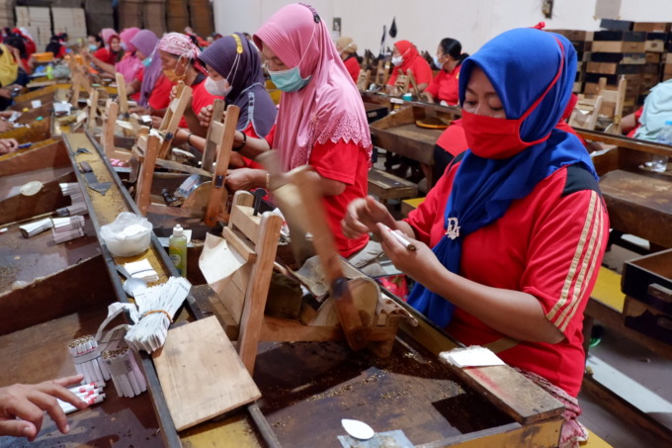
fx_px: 560
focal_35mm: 30
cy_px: 224
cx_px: 336
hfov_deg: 61.9
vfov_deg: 43.6
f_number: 4.2
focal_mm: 20.3
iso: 6400
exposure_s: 1/45
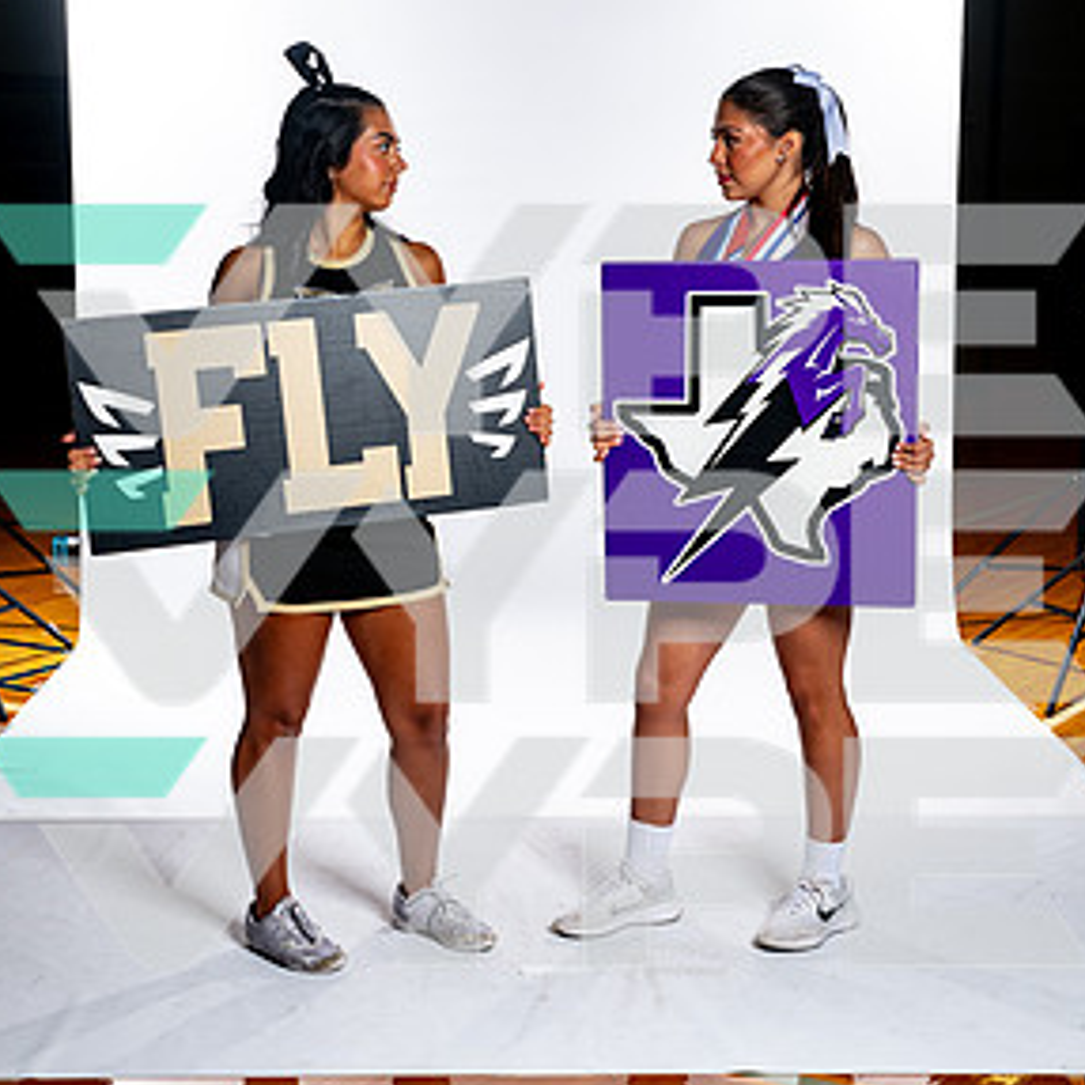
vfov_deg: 26.9
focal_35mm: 64
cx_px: 544
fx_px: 2270
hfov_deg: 26.9
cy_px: 590
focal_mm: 48
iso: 250
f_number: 7.1
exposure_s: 1/320
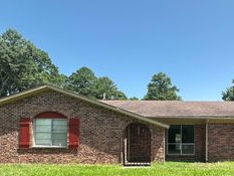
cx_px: 181
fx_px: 203
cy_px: 139
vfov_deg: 44.7
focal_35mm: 30
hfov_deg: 56.4
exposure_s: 1/373
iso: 40
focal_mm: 2.22
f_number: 2.2
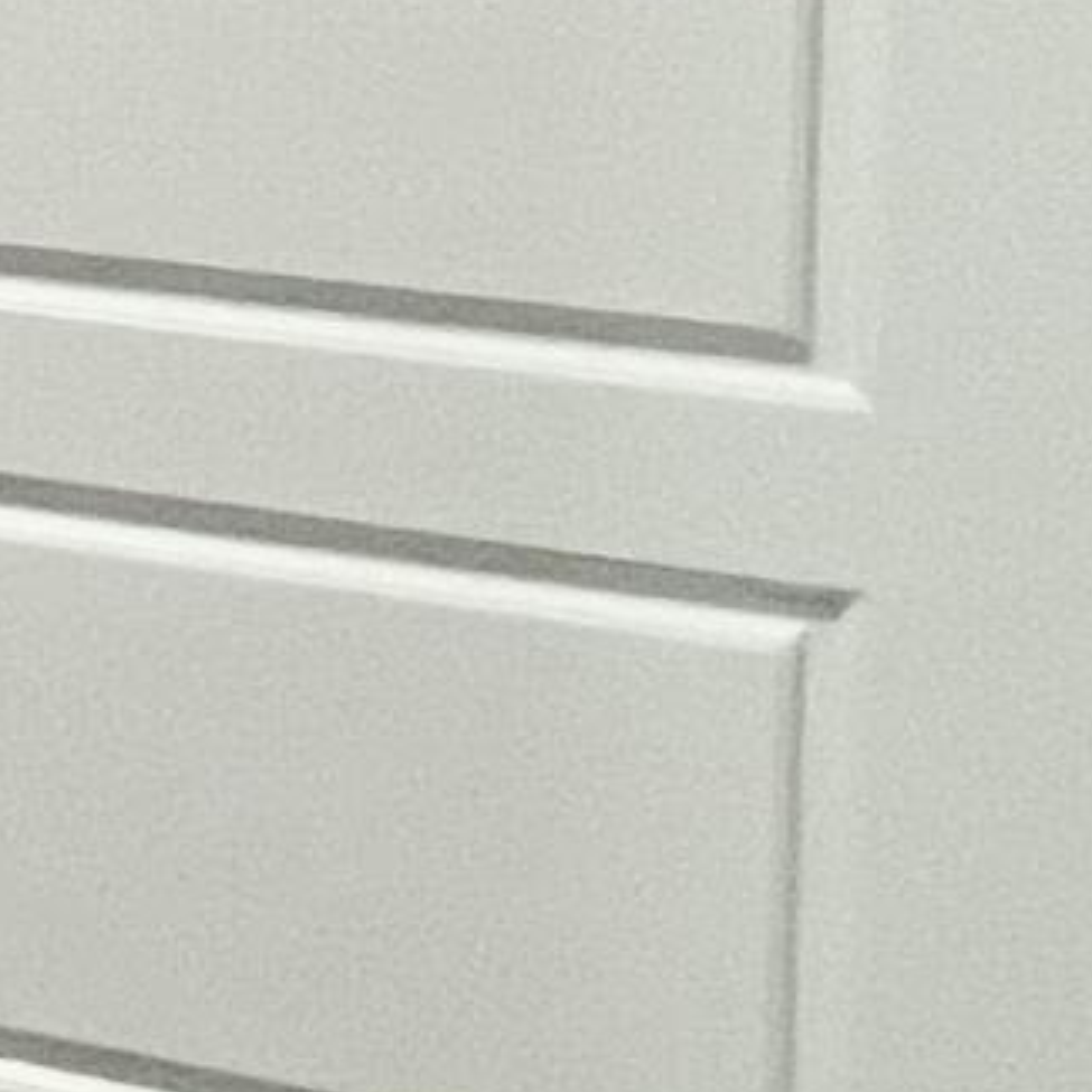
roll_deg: +1.8
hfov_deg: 10.9
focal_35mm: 106
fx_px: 3783
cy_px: -564
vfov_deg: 15.2
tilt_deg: -5.3
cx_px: -2174
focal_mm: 1.57
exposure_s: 1/60
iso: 250
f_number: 1.8
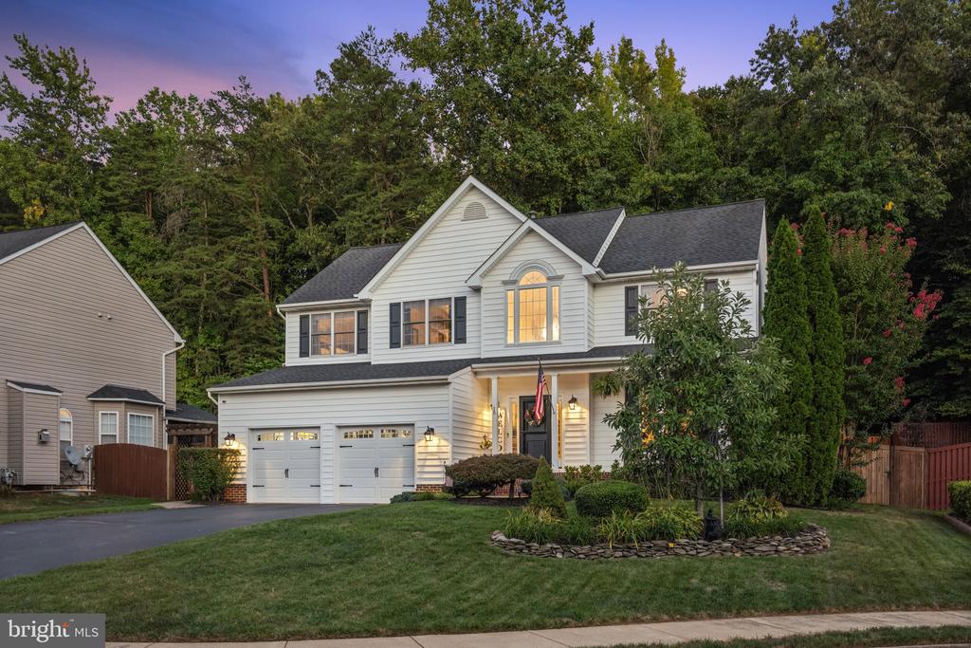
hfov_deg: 63.7
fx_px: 782
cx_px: 486
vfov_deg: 45.0
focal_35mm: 29
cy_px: 324
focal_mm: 29
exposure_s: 1/8
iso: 125
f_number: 6.3
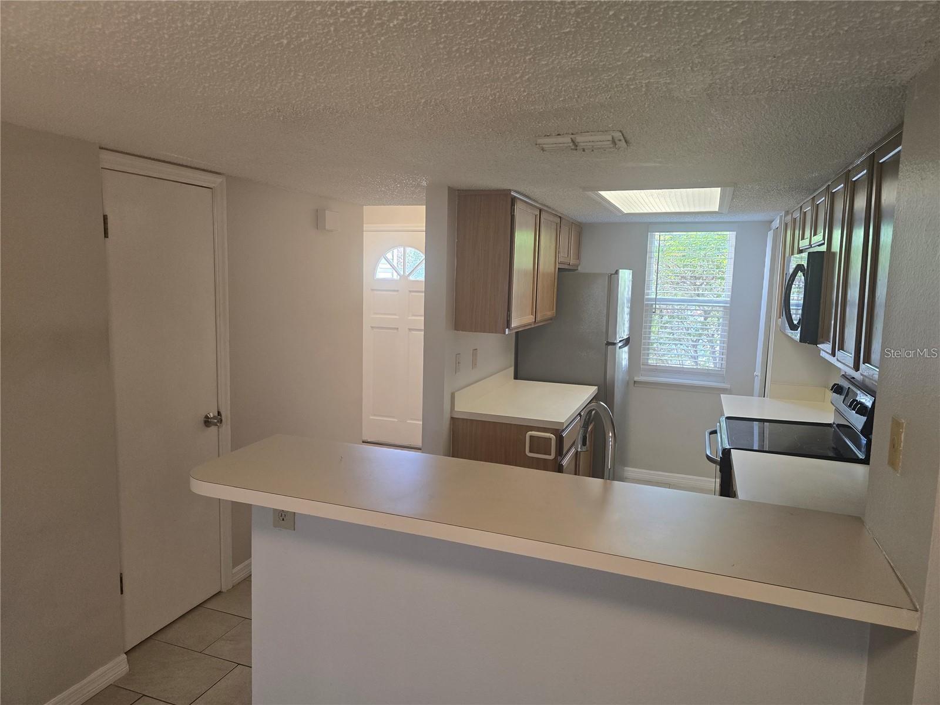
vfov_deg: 58.9
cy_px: 352
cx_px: 470
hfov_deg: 73.9
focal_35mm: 23
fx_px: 625
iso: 125
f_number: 1.7
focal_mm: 6.3
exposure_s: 1/120
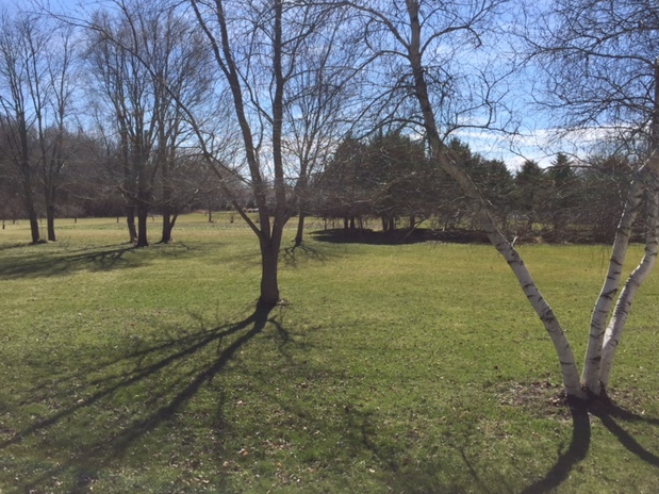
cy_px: 244
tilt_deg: -4.6
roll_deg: -0.5
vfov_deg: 46.8
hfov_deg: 60.0
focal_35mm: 30
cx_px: 334
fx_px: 571
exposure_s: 1/2326
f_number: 2.2
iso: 32
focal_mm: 4.15
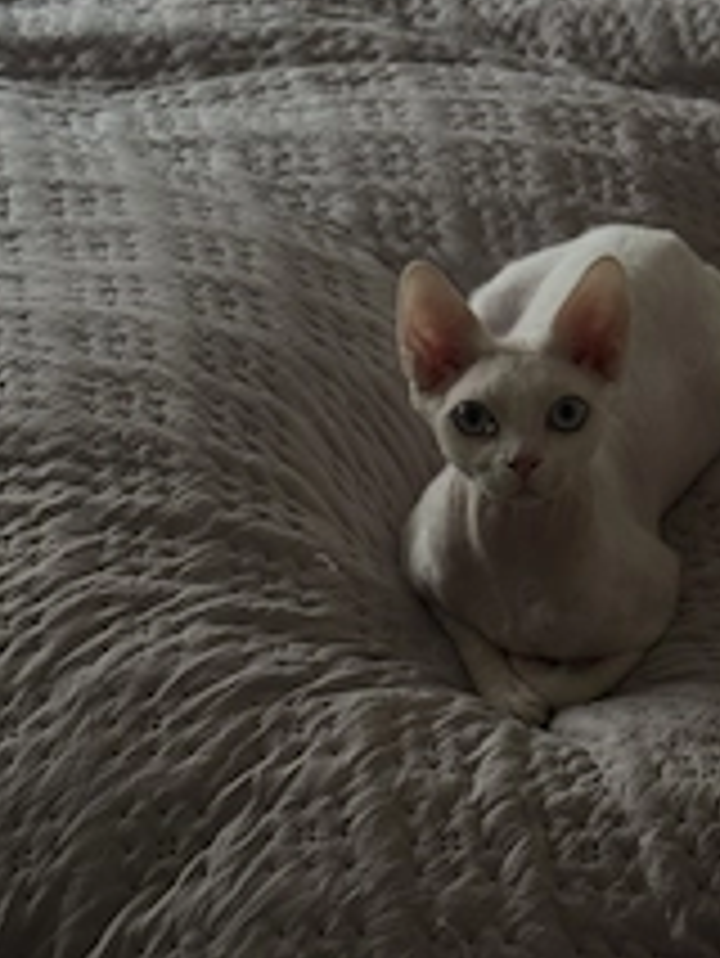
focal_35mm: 90
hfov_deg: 16.3
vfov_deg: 21.7
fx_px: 2493
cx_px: 580
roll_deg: +0.8
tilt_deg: -33.3
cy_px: 396
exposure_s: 1/60
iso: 160
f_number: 1.78
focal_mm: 6.76
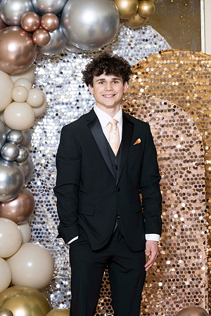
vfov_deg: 16.4
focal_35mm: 125
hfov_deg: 11.0
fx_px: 1099
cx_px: 106
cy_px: 158
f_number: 5.6
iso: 250
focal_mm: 125
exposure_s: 1/200
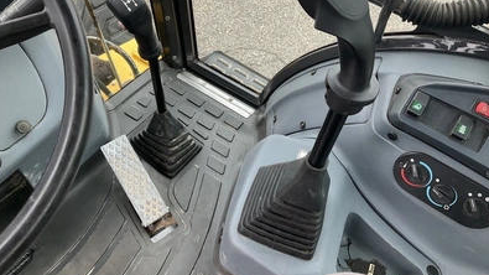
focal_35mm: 32
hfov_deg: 61.0
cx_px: 244
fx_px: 415
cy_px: 103
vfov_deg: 36.4
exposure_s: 1/122
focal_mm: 3
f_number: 1.8
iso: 32
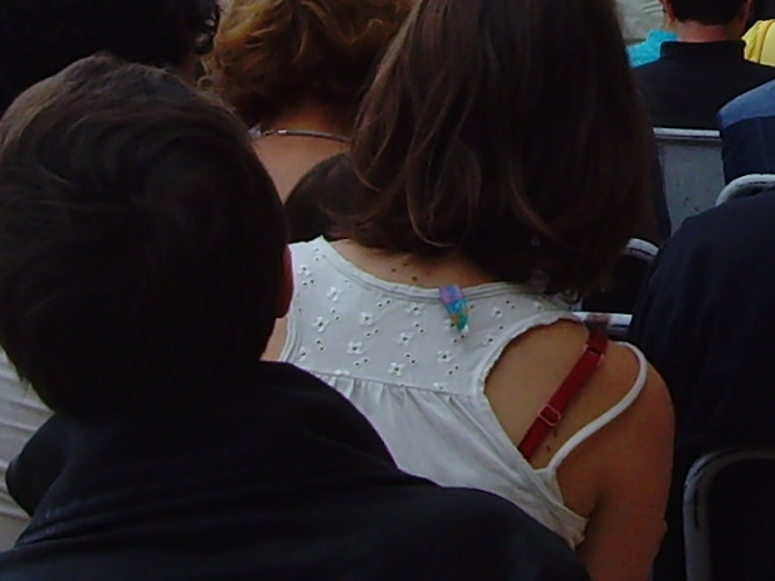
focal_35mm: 164
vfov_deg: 9.0
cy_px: -38
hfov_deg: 11.9
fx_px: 3672
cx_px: 803
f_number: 3.5
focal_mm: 6.6
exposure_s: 1/60
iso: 100
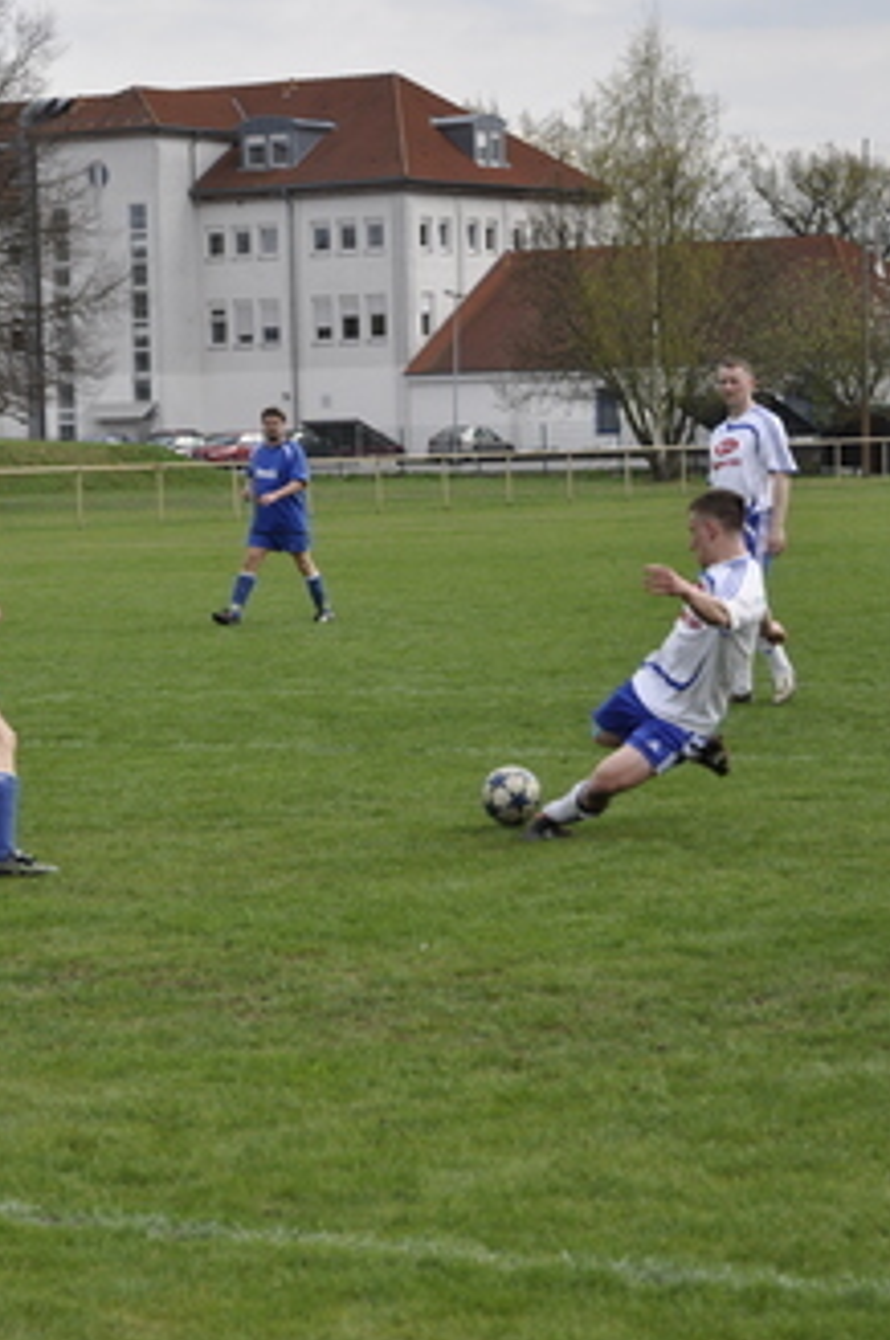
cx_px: 314
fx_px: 4673
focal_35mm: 126
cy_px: 670
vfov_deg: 16.3
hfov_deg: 10.9
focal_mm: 55
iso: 400
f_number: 5.3
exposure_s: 1/1000
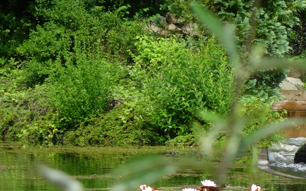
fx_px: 2468
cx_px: 434
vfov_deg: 4.4
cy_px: 168
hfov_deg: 7.0
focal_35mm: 296
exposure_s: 1/640
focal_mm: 32.17
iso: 125
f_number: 4.5
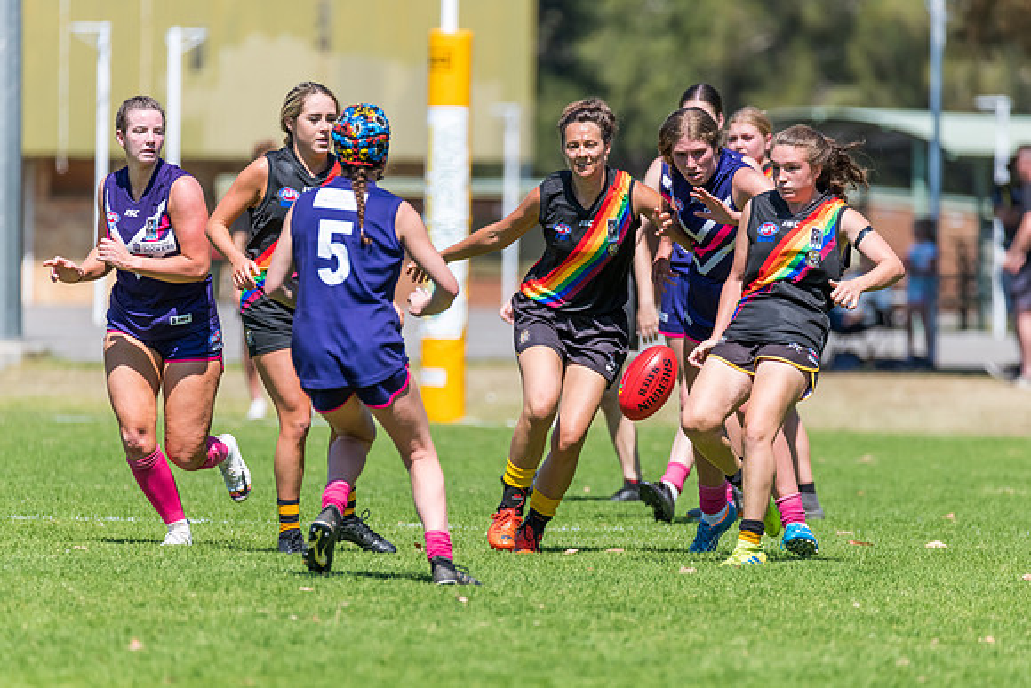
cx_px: 550
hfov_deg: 4.1
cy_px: 348
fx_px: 14533
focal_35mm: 507
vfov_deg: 2.7
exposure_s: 1/2500
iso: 800
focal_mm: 460
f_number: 6.3
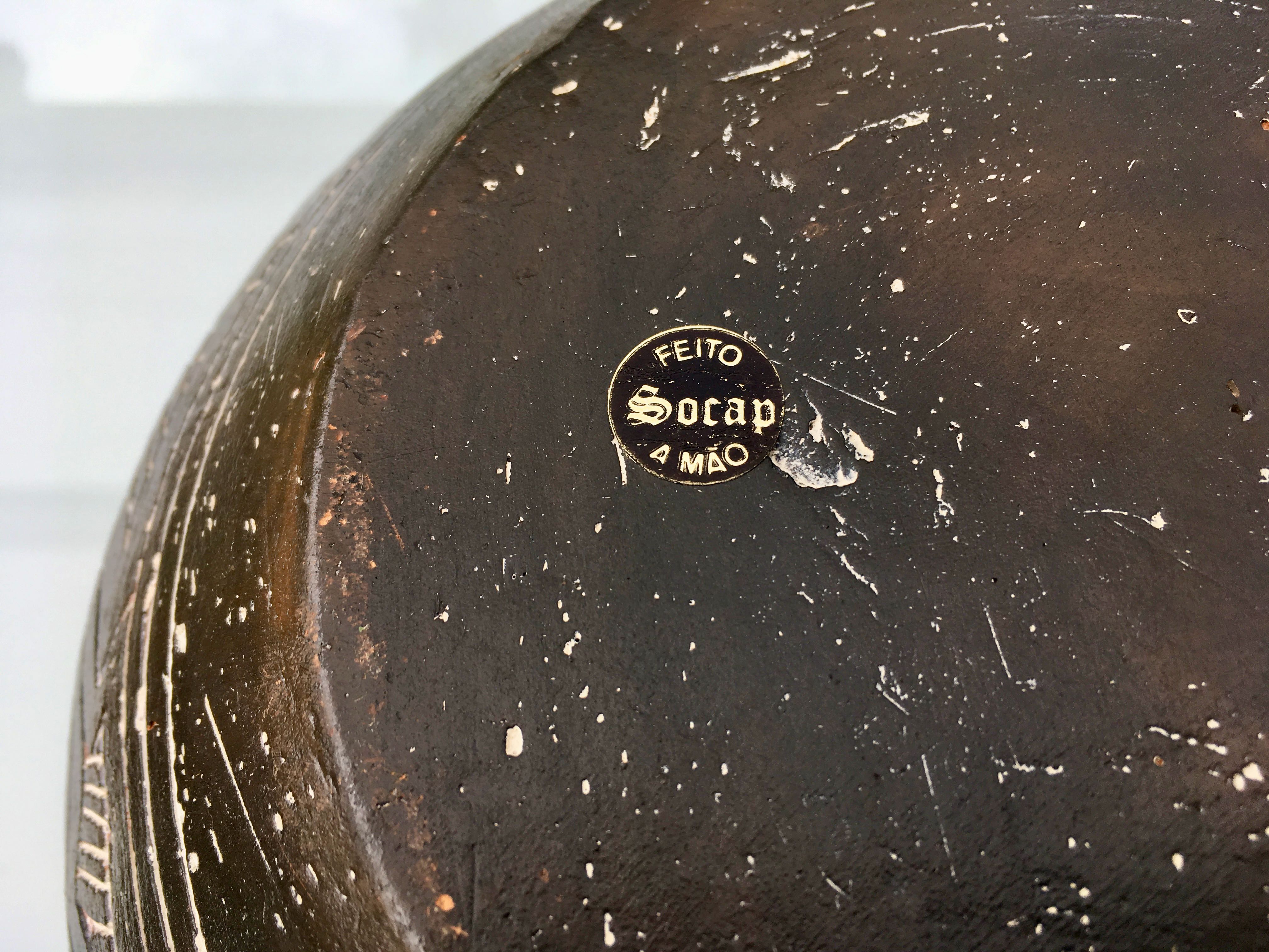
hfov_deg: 61.7
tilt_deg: -66.8
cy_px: 476
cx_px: 634
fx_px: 1063
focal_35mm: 29
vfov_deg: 48.2
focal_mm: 4.15
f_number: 2.2
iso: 25
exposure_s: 1/398
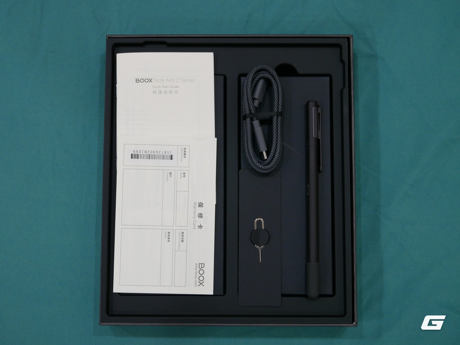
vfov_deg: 27.1
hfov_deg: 35.5
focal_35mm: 54
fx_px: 718
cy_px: 172
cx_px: 230
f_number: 5.2
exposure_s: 1/60
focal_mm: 27
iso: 1000
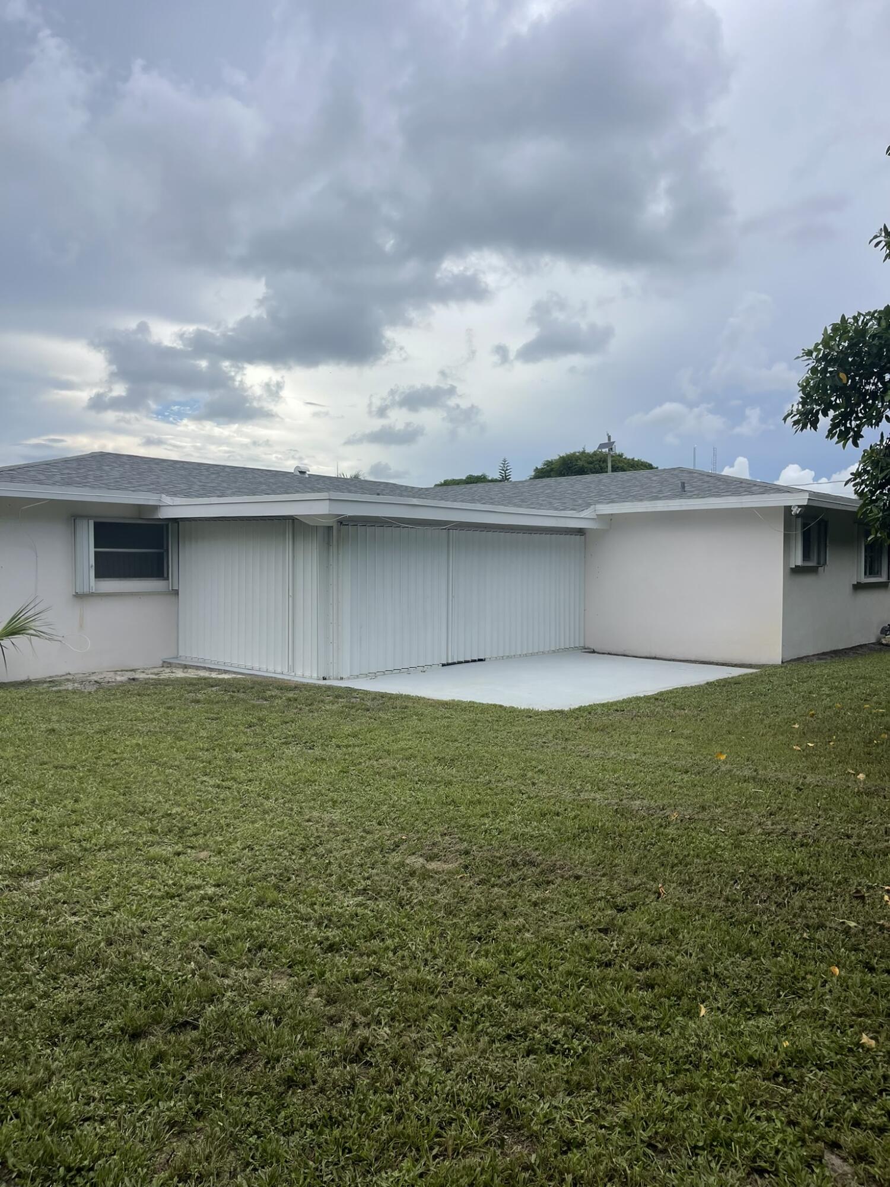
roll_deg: +0.1
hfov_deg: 54.9
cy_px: 594
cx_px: 445
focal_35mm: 25
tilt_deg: -1.4
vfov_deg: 69.4
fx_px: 857
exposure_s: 1/3003
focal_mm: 5.1
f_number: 1.6
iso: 32
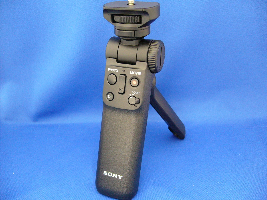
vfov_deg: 40.7
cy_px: 100
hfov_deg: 52.6
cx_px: 134
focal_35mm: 35
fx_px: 270
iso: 200
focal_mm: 5.8
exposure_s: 1/8
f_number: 2.8
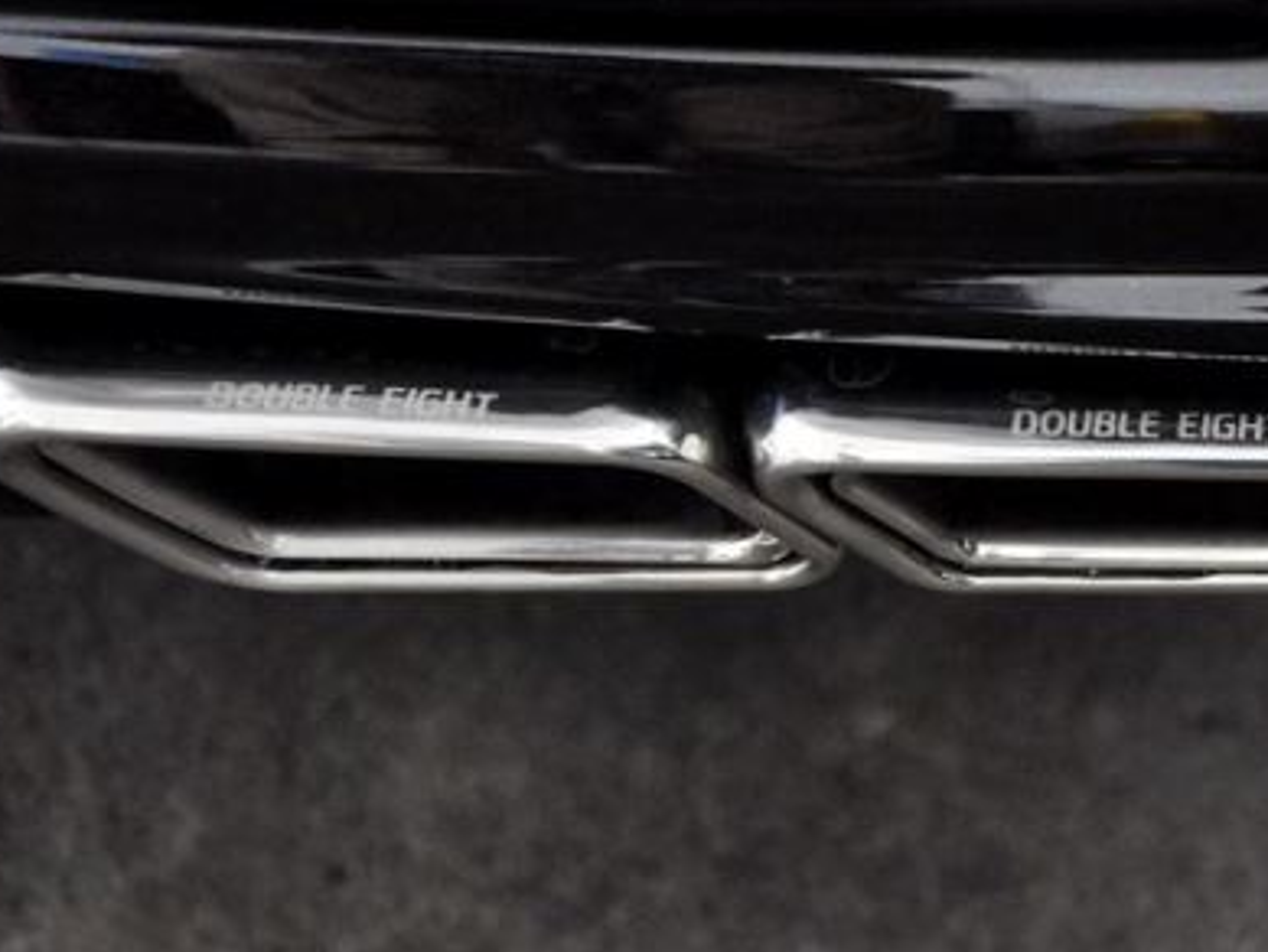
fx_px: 5570
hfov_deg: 13.0
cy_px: 390
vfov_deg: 9.8
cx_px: 750
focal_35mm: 152
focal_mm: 70
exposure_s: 1/100
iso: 3200
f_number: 5.6
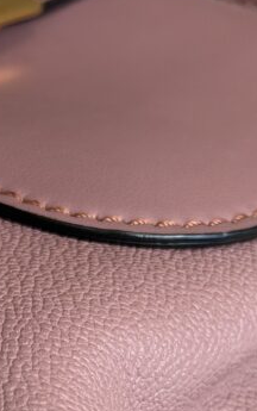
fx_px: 1321
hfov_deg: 11.0
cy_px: 406
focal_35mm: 118
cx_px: 17
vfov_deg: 17.3
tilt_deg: -48.5
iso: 50
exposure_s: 1/60
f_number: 1.78
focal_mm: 6.76
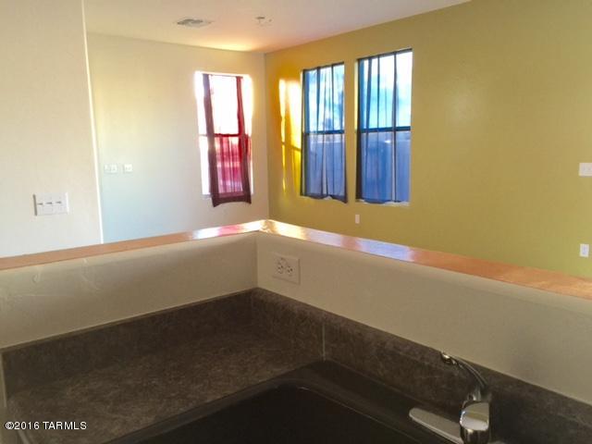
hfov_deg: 61.7
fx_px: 496
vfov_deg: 48.2
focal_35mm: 29
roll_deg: +0.3
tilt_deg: -8.1
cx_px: 296
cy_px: 222
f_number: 2.2
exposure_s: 1/15
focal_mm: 4.15
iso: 80
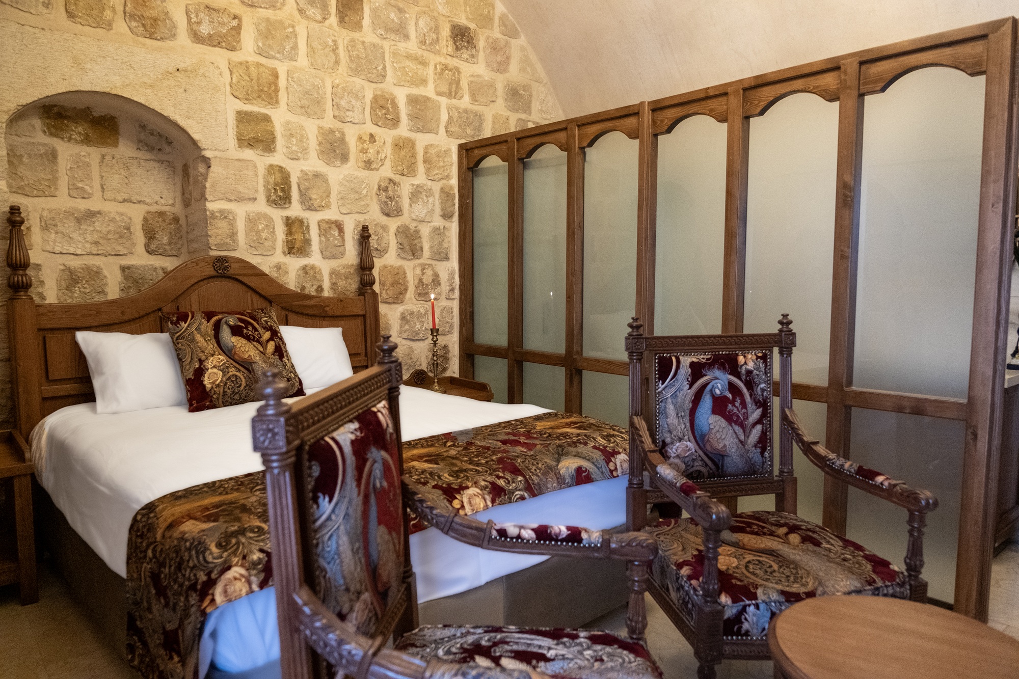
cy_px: 340
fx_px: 679
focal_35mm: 24
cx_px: 510
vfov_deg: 53.1
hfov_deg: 73.7
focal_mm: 16
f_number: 2.8
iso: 5000
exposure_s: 1/250
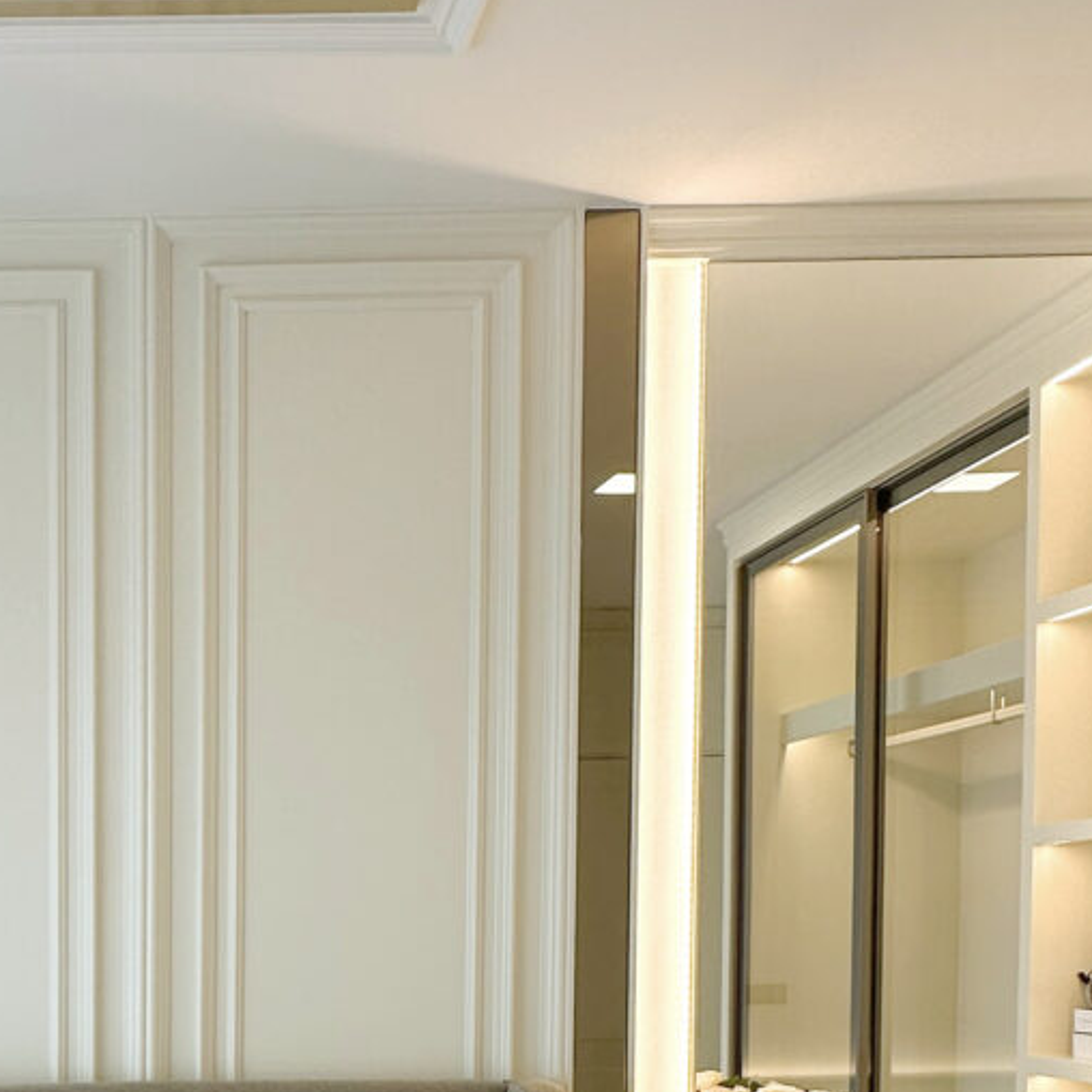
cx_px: 21
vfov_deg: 39.7
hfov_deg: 38.4
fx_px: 1392
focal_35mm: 39
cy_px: 987
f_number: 2.2
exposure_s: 1/126
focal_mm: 2.22
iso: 40
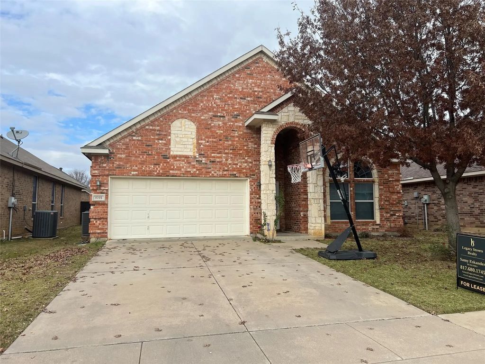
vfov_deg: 53.1
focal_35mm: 26
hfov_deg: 67.3
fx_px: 364
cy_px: 182
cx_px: 242
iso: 50
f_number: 1.5
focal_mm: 5.7
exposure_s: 1/2841
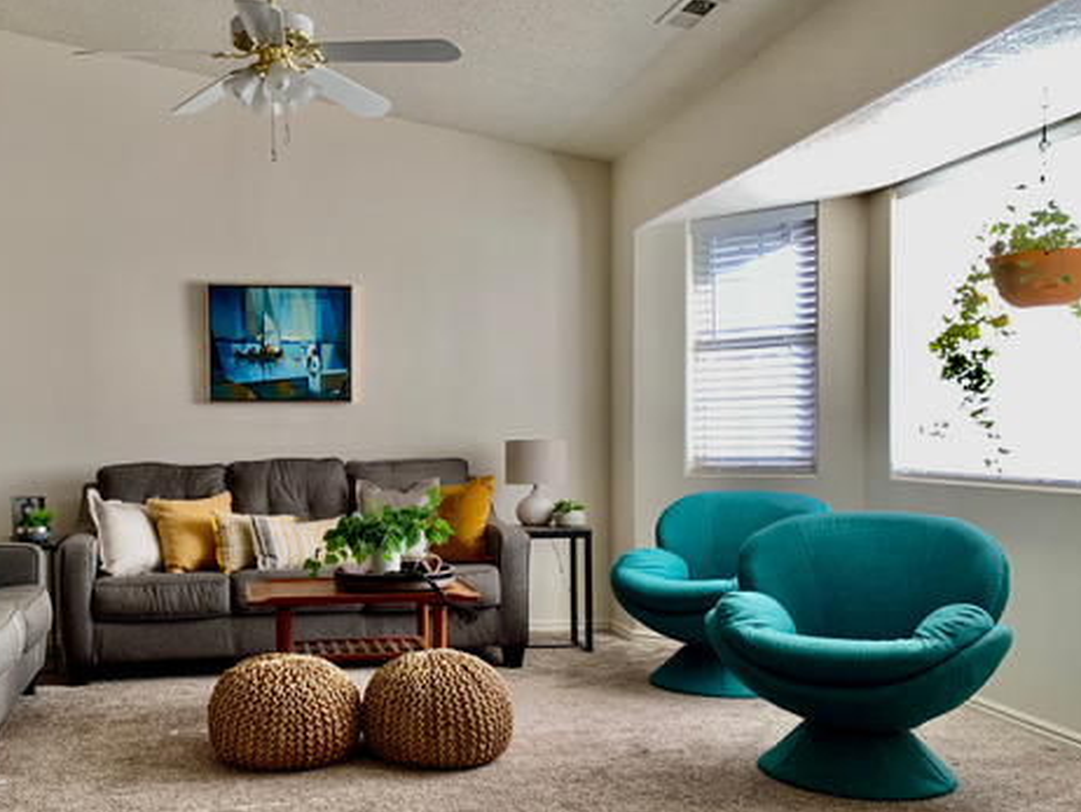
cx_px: 346
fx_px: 1125
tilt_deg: -2.4
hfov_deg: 50.3
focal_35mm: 36
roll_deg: +0.6
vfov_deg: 39.5
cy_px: 498
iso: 100
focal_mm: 4.25
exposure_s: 1/98
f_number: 1.8
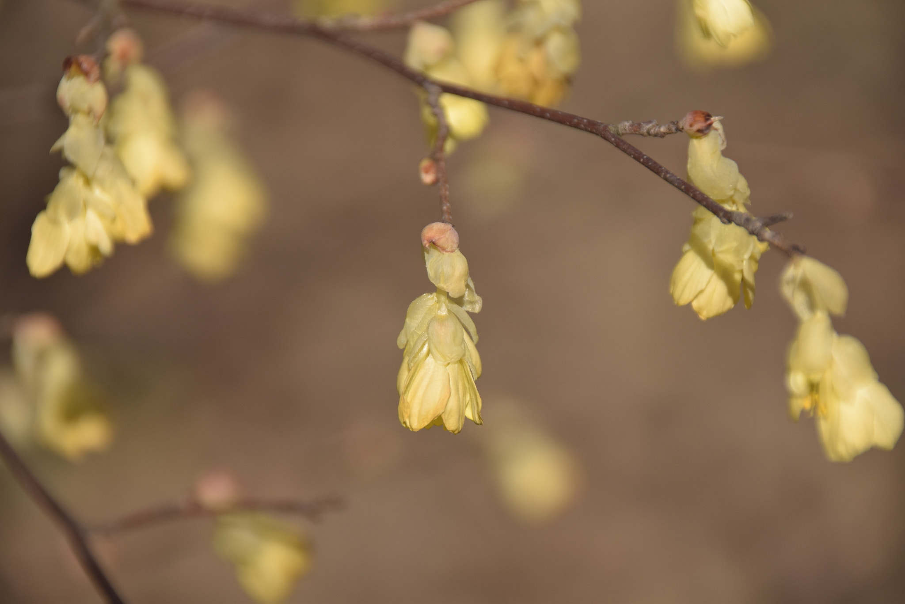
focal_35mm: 375
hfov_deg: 5.5
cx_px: 452
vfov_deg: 3.7
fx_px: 9430
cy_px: 302
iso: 400
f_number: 6.3
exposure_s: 1/3200
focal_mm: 250
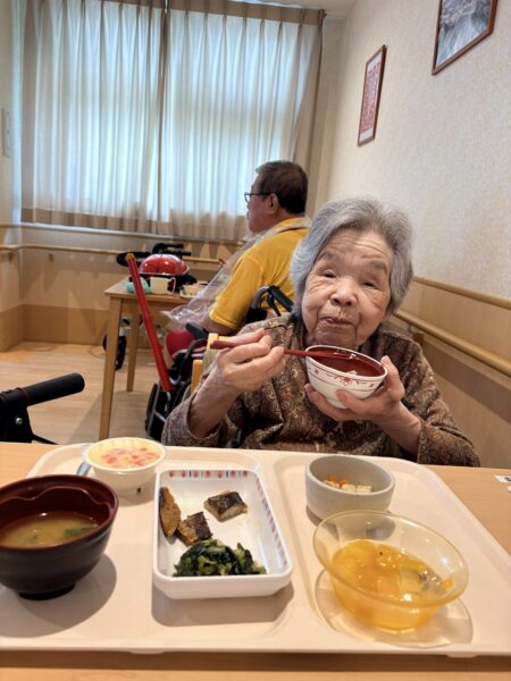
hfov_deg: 53.1
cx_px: 256
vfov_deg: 67.3
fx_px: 512
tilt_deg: -11.5
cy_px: 340
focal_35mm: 26
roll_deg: -5.1
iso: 125
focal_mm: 5.96
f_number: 1.6
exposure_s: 1/92
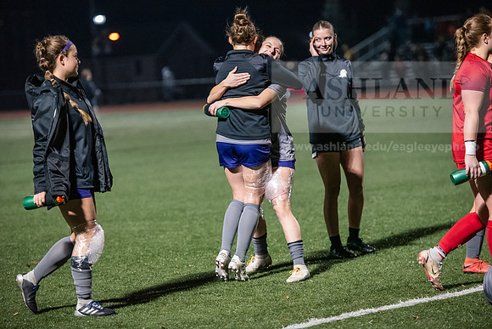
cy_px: 164
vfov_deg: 9.5
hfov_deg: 14.2
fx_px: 1982
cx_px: 246
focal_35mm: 145
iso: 8000
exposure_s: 1/800
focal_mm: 145
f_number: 3.2
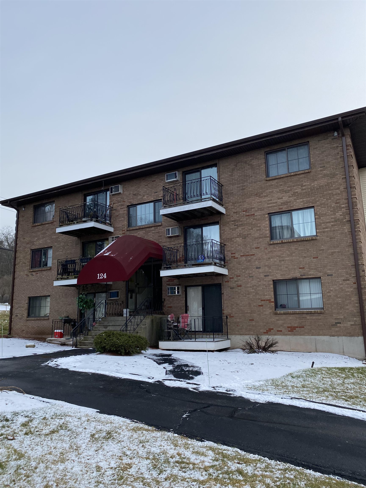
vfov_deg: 67.3
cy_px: 244
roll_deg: +3.3
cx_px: 183
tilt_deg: +13.4
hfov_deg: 53.1
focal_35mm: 26
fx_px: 367
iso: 32
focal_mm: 4.25
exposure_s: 1/990
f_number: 1.8
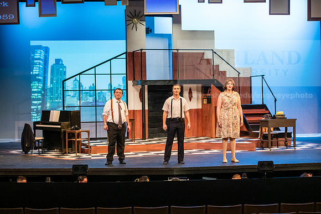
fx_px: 624
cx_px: 160
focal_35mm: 70
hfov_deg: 28.8
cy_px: 107
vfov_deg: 19.5
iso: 2500
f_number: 3.2
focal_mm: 70
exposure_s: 1/200
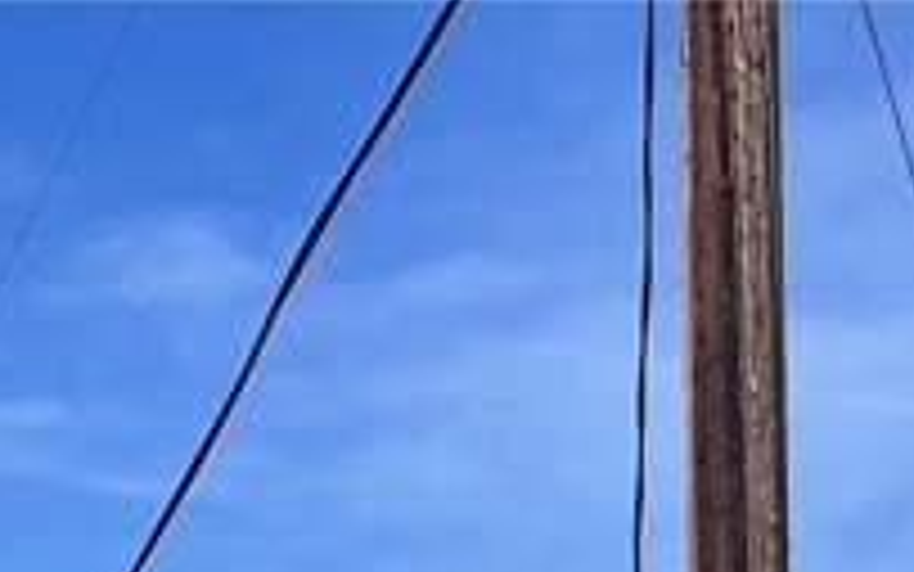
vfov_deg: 8.1
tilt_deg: -2.8
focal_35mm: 139
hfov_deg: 14.6
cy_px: 1725
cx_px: -167
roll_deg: -1.6
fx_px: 3463
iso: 32
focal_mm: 4.2
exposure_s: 1/3300
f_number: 1.6
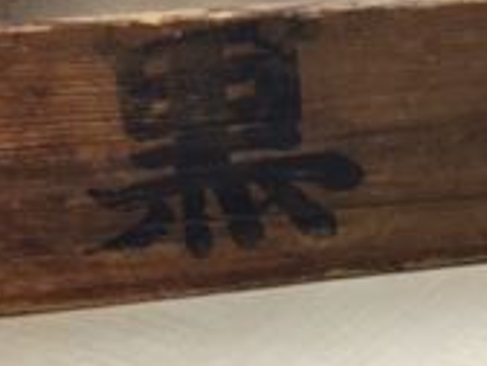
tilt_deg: -24.7
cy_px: 247
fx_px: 1168
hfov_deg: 23.2
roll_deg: +0.9
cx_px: 394
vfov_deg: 17.7
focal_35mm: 83
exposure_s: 1/30
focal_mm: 4.15
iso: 32
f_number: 2.2
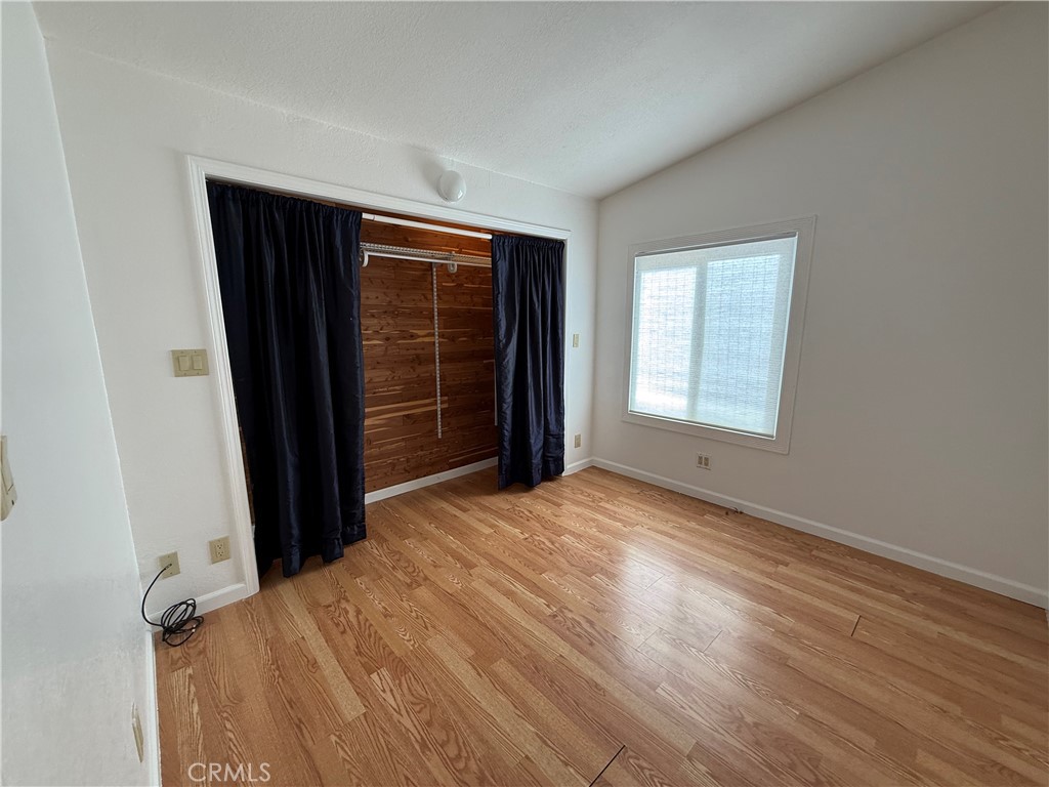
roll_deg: +0.0
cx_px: 524
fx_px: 424
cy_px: 394
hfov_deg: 102.1
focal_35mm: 14
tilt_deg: -9.5
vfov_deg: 85.7
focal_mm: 2.22
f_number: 2.2
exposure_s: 1/120
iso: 80
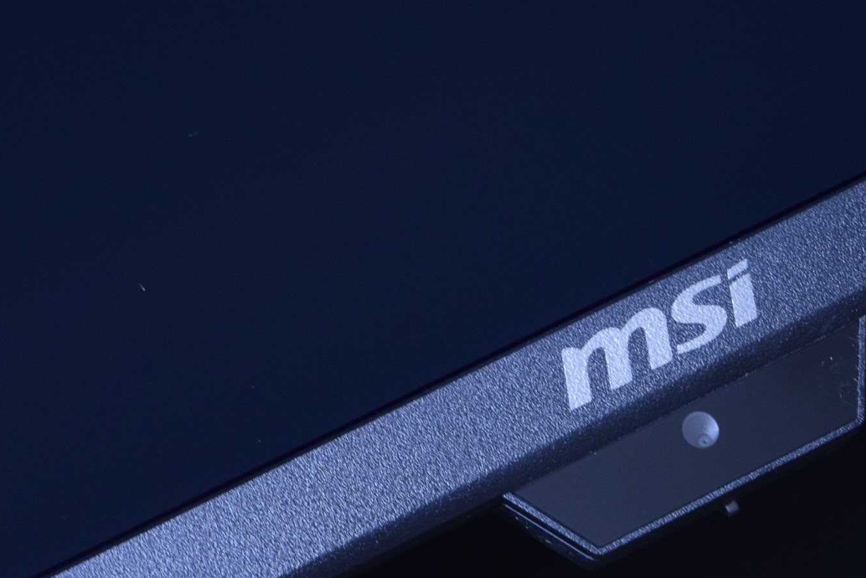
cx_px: 560
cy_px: 324
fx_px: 3195
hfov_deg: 15.4
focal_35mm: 133
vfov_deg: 10.3
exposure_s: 1/10
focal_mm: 55
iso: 1600
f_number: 5.6
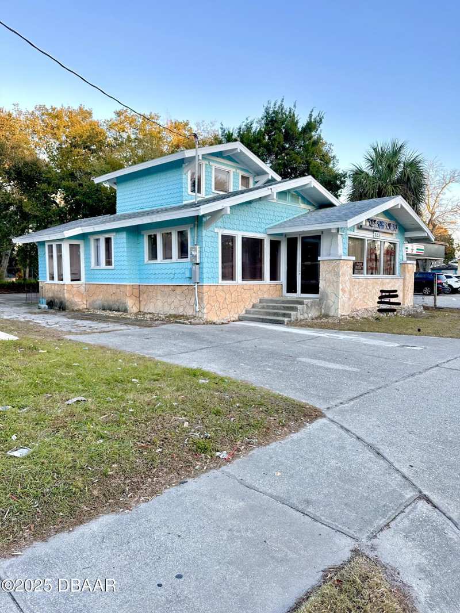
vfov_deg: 71.6
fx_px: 425
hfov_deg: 56.8
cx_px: 230
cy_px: 306
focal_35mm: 24
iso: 80
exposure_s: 1/163
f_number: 1.78
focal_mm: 6.86
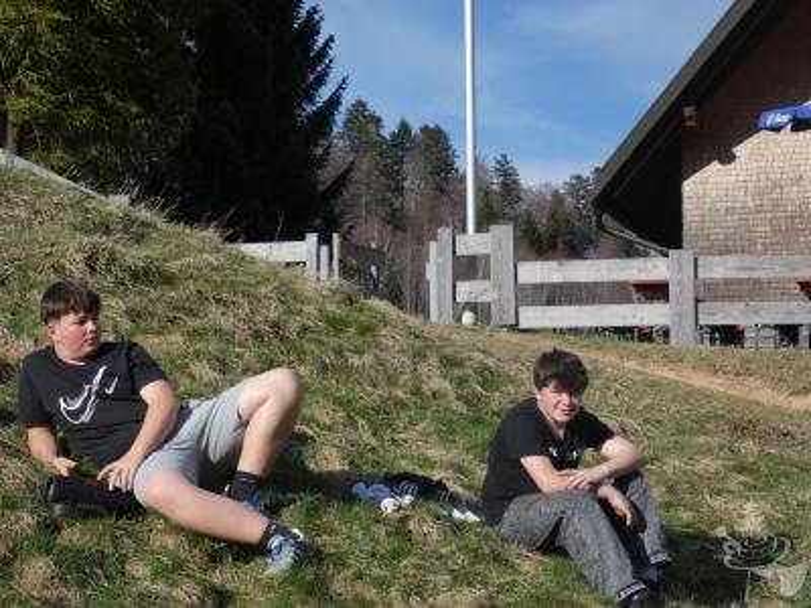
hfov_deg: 25.7
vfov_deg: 19.4
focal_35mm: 76
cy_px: 304
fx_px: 1781
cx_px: 406
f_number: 4.4
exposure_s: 1/800
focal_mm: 13.7
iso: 80
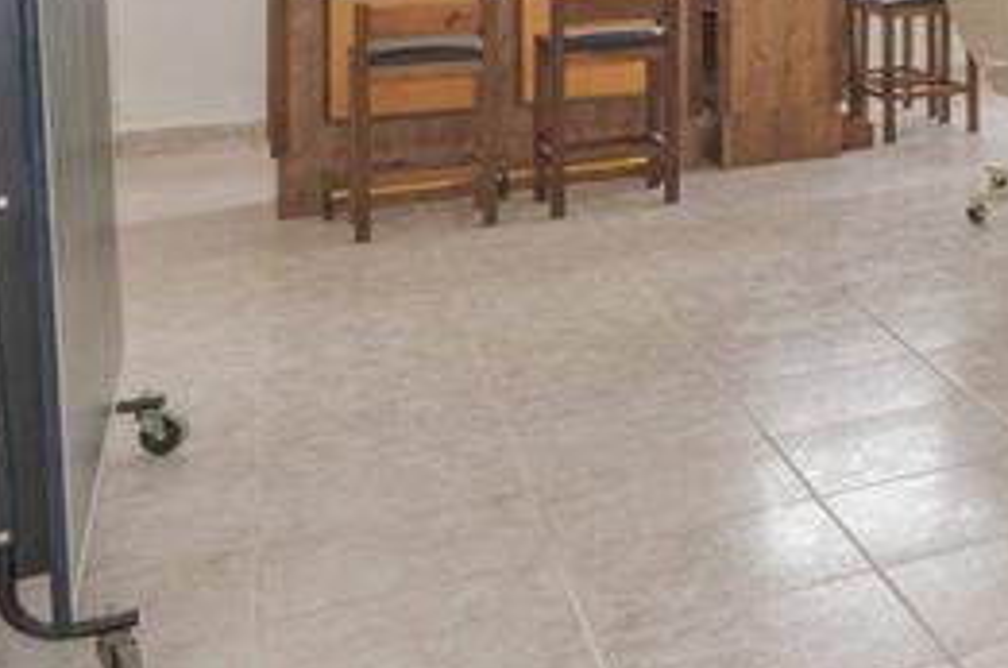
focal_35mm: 55
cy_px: -195
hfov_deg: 23.5
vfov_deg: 22.1
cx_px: 1707
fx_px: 1537
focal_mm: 14
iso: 400
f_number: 22
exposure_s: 1/1.25
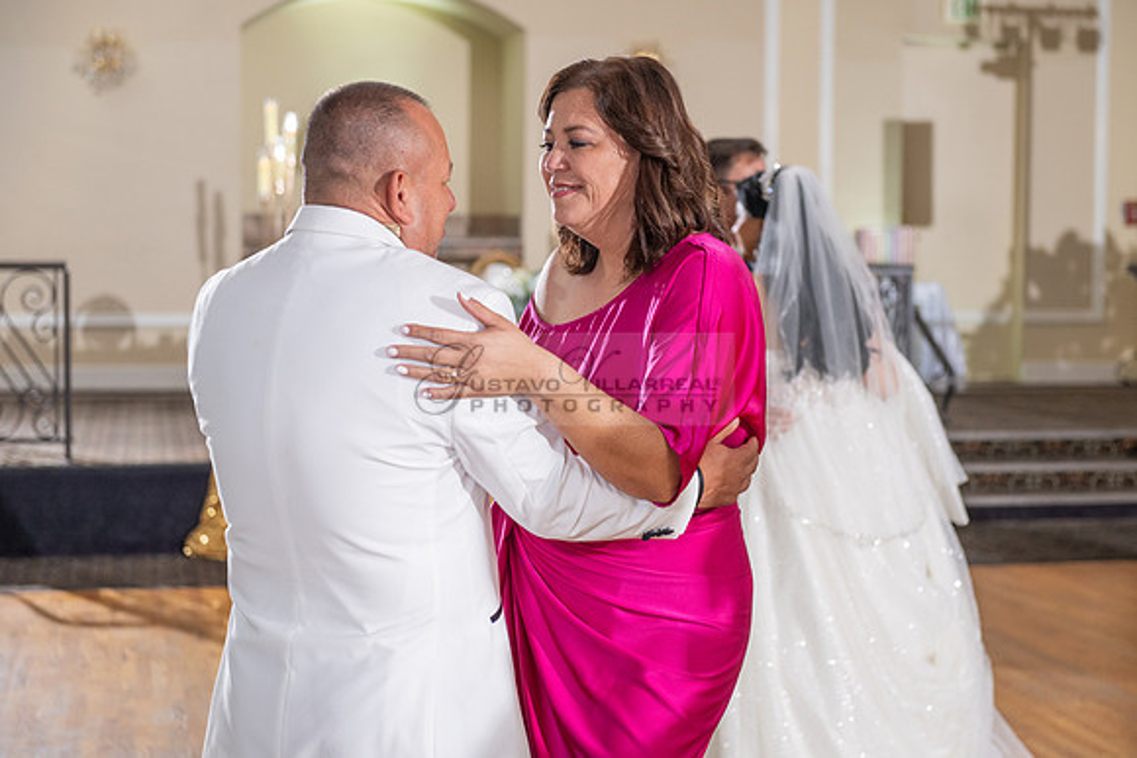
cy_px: 379
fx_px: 2211
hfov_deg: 28.8
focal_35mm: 70
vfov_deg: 19.5
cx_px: 568
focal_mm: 70
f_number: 4
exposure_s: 1/160
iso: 800
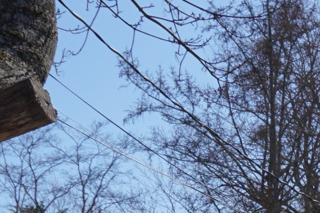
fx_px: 1129
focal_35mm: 127
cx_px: 633
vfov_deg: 9.6
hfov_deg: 13.8
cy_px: 504
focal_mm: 16
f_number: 9
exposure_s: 1/200
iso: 100
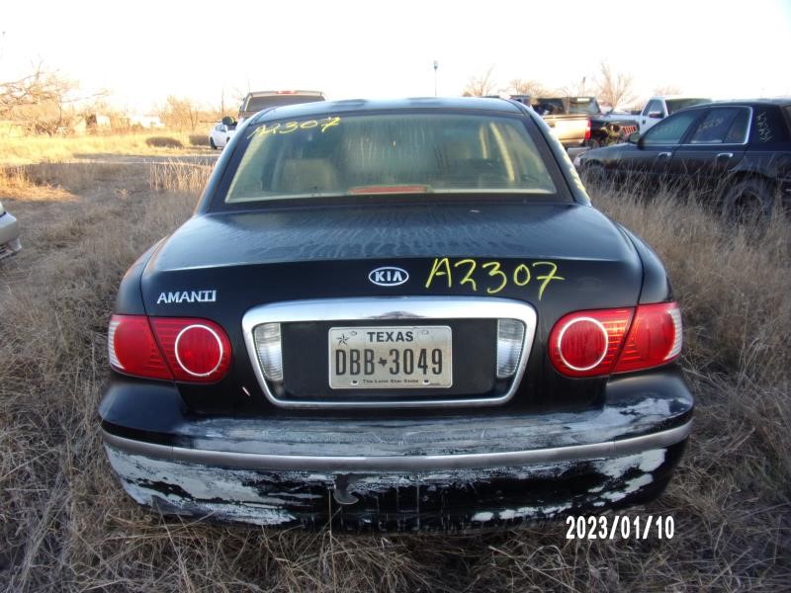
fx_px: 548
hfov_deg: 71.6
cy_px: 296
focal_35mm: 24
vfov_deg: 56.8
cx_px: 396
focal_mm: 4.3
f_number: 3.3
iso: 80
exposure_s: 1/100
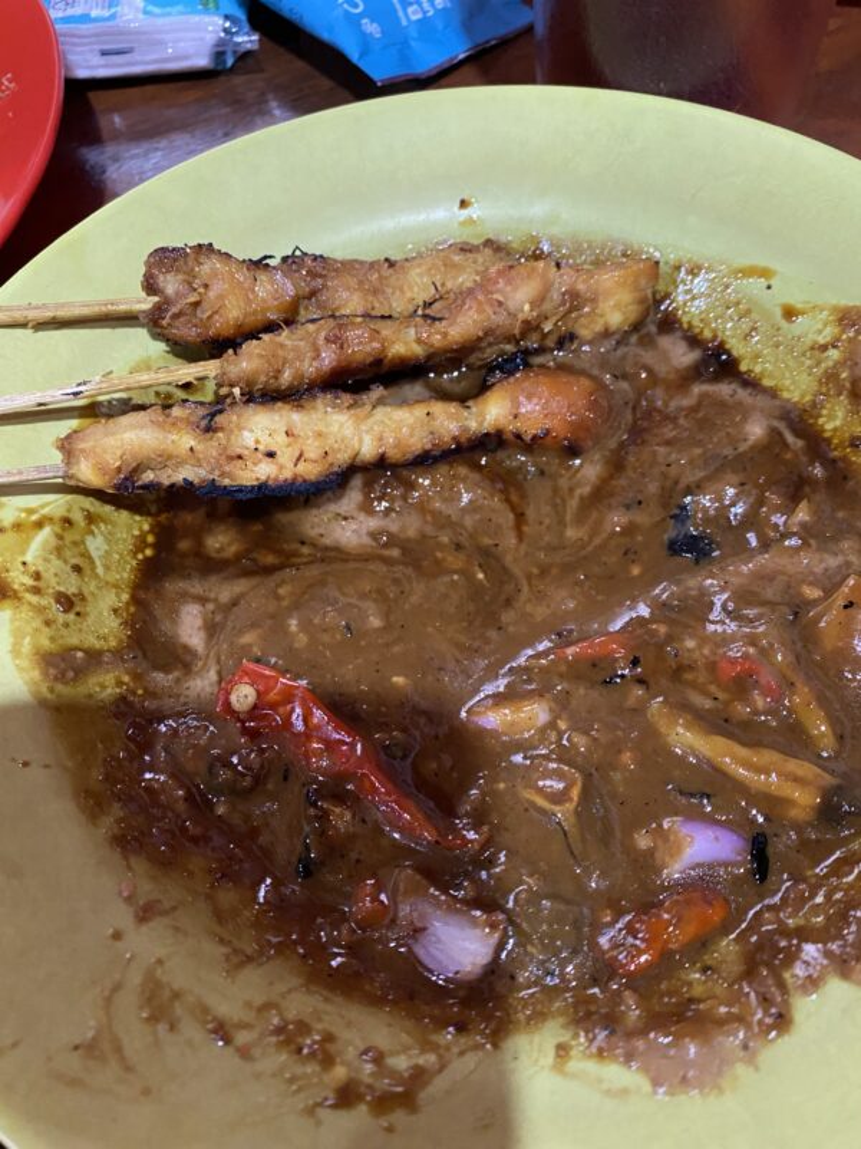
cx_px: 430
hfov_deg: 53.1
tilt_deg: -59.0
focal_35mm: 26
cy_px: 574
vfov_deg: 67.3
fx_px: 862
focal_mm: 4.25
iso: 640
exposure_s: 1/38
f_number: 1.8
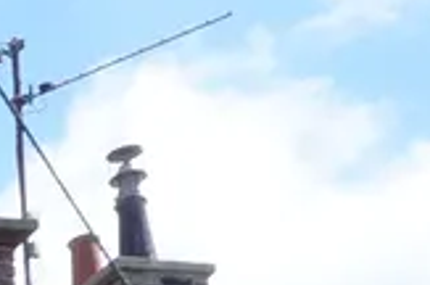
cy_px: 1049
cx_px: -902
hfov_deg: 7.6
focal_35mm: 236
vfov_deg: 5.3
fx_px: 2813
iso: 200
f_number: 13
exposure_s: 1/125
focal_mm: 20
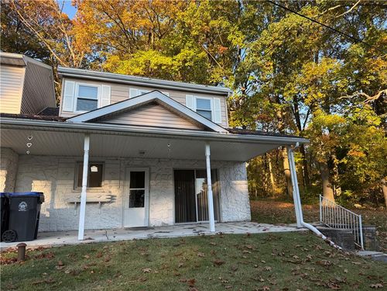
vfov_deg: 56.8
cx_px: 194
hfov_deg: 71.6
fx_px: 268
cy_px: 146
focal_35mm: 24
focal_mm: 6.76
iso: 80
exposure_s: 1/461
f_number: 1.78
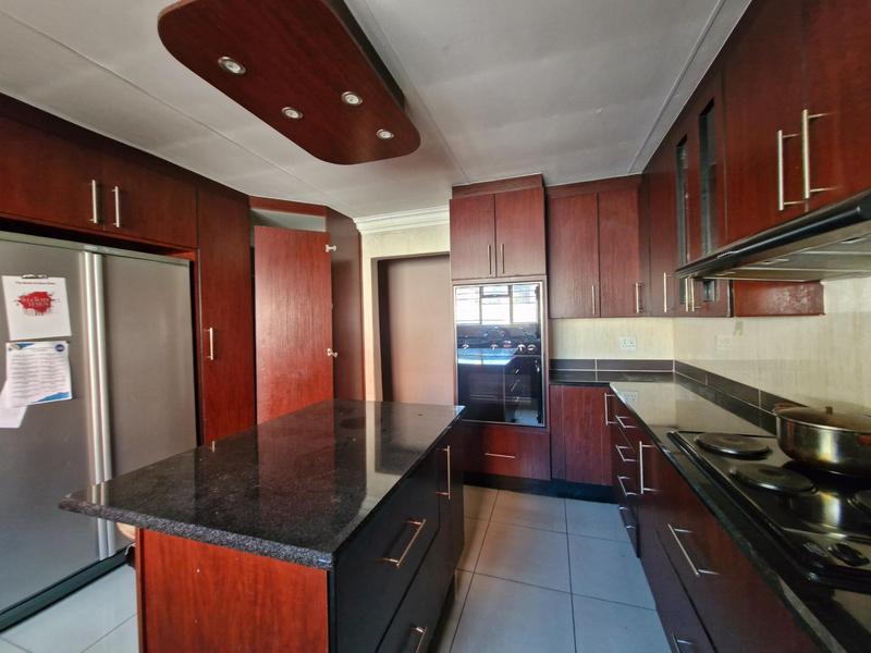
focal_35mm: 13
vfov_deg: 89.9
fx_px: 327
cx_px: 436
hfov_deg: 106.2
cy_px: 326
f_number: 2.2
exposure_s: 1/33
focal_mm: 1.74
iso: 400
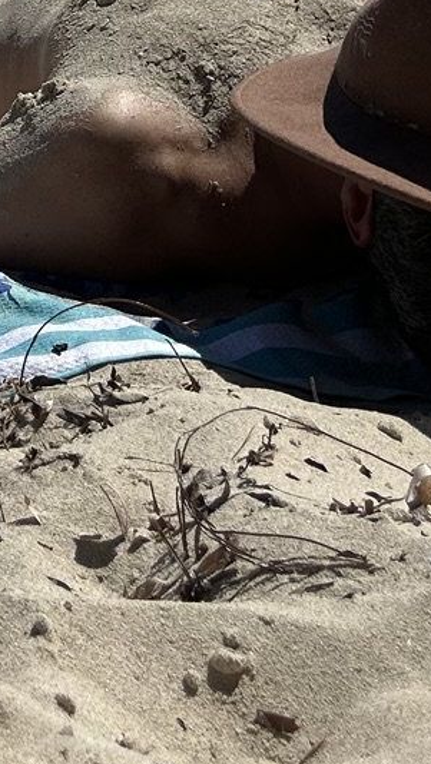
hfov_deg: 10.9
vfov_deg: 18.5
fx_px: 2150
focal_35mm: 106
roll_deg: +0.7
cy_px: -272
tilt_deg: -6.3
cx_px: -272
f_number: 1.5
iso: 50
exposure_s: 1/11364
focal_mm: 5.7
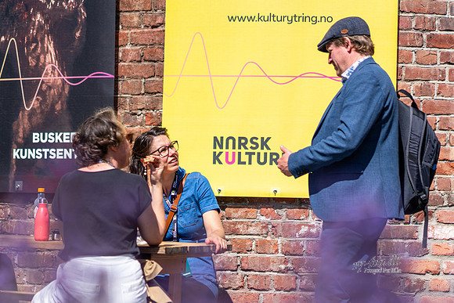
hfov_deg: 14.9
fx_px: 1735
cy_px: 203
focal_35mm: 138
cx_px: 198
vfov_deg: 10.0
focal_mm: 85
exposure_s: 1/6400
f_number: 1.4
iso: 50
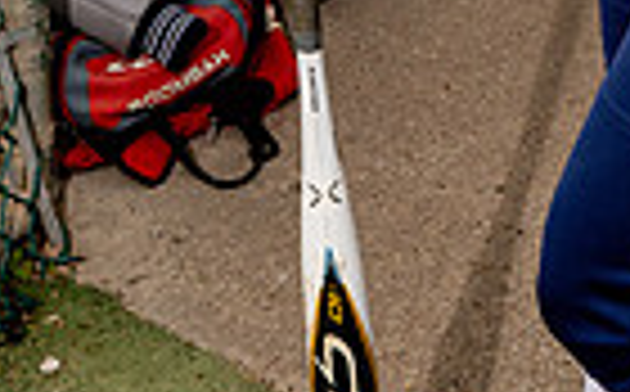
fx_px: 1971
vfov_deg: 10.1
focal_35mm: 115
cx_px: 652
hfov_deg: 17.7
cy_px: -514
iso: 100
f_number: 8
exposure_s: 1/250
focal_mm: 35
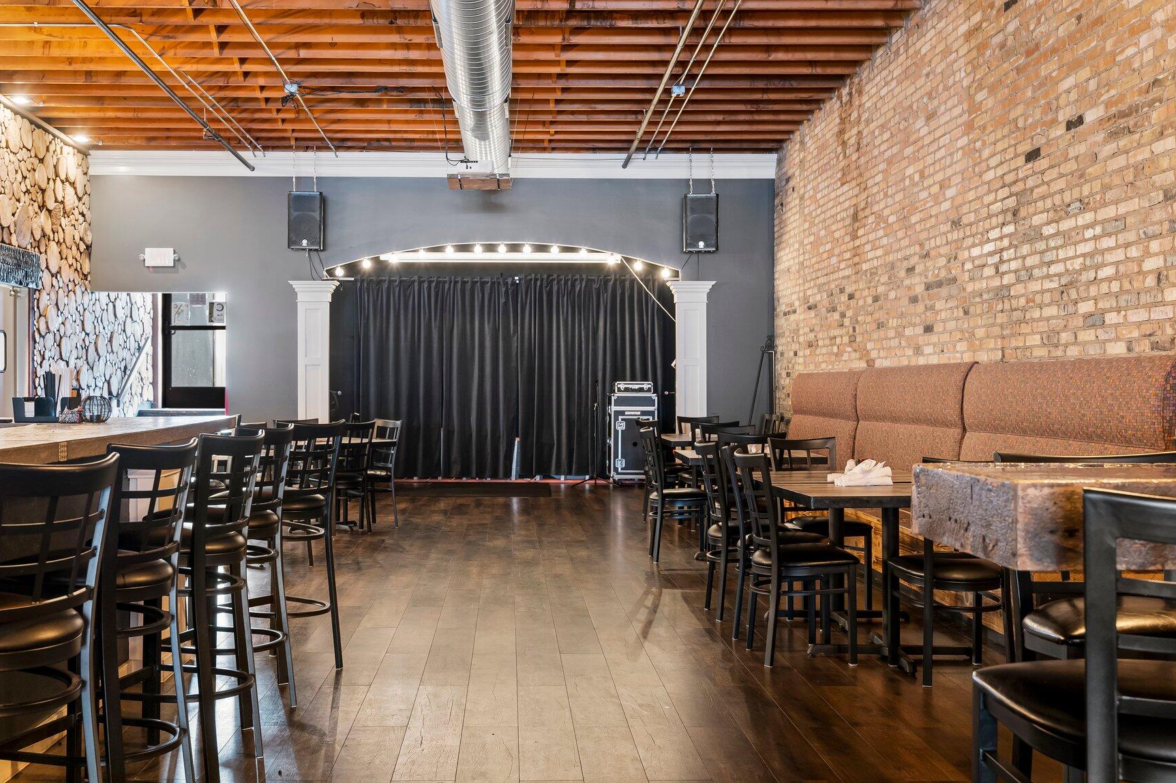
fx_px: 1260
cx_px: 516
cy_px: 384
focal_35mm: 39
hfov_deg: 49.9
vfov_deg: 34.5
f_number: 5.6
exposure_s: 1/1.25
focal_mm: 32.5
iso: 320
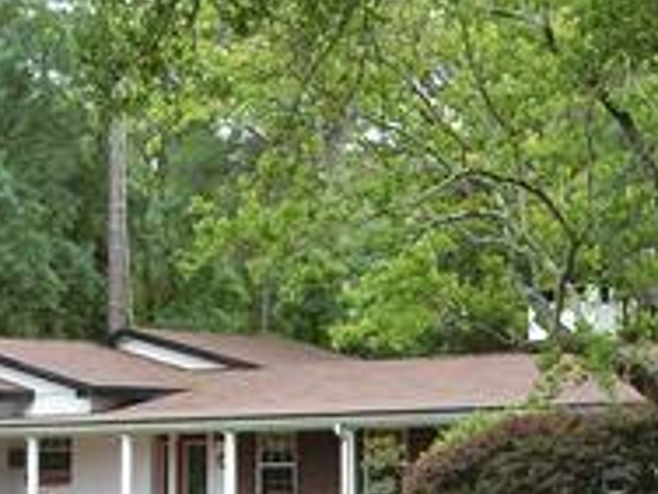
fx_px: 1616
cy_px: 277
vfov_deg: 17.4
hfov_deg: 22.7
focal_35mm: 85
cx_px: 528
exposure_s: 1/200
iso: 125
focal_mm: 4.5
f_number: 3.7
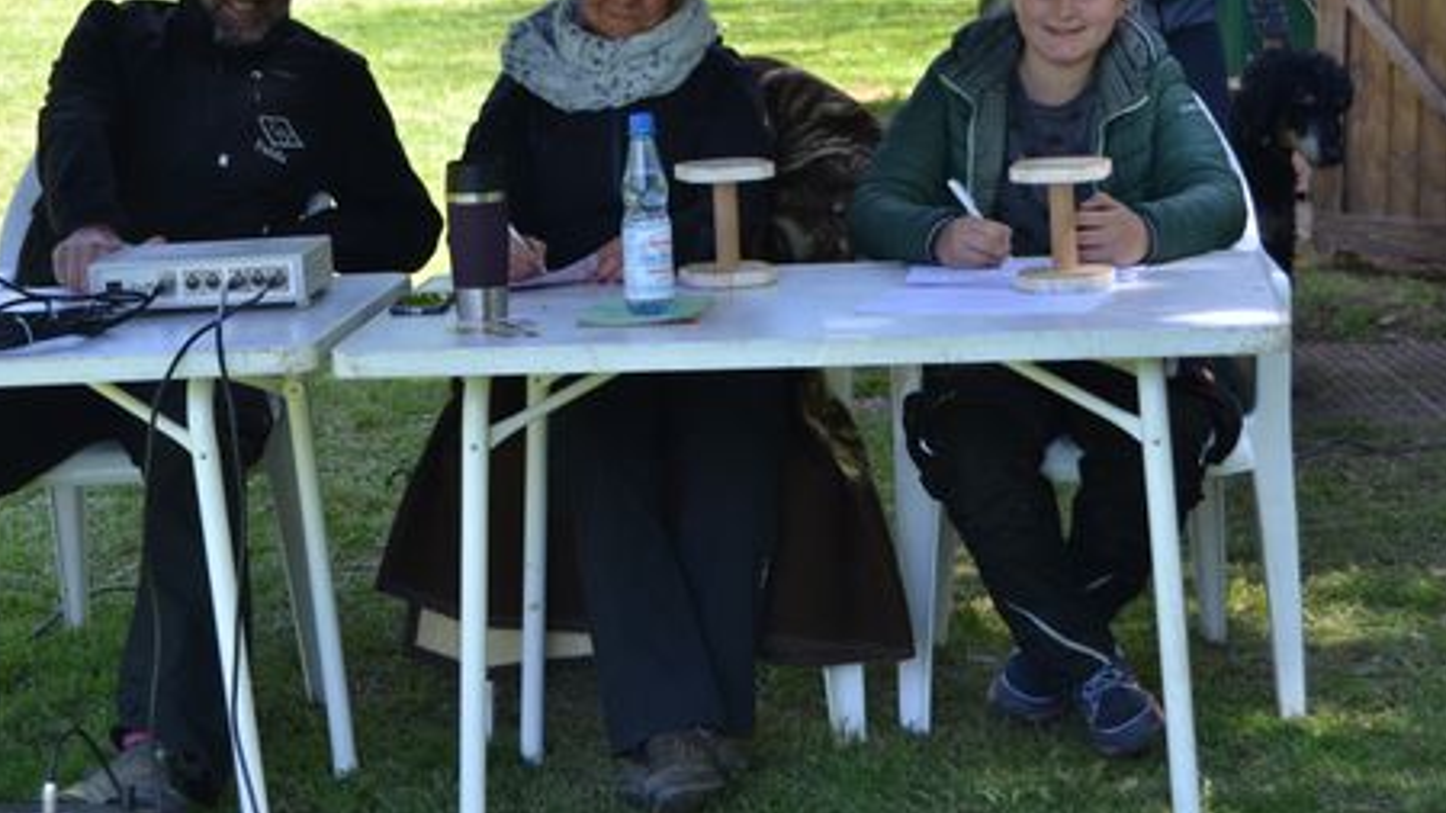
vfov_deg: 14.2
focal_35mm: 85
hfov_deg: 24.9
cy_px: 220
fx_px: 3259
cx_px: 495
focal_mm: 38
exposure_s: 1/125
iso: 125
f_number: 5.6
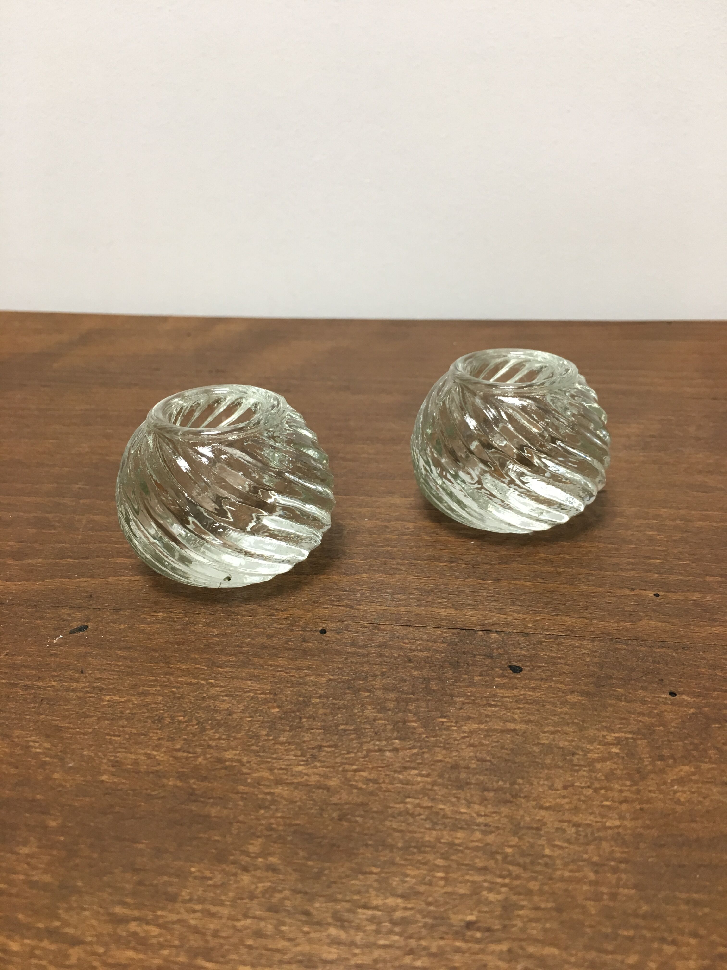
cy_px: 485
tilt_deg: -26.8
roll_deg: +1.7
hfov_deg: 48.2
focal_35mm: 29
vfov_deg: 61.7
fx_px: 812
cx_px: 364
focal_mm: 4.15
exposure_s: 1/33
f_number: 2.2
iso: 80
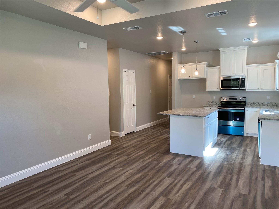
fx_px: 210
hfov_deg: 67.3
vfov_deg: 53.1
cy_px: 104
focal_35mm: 26
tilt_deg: -5.5
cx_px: 140
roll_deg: +0.5
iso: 80
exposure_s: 1/120
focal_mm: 4.25
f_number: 1.8
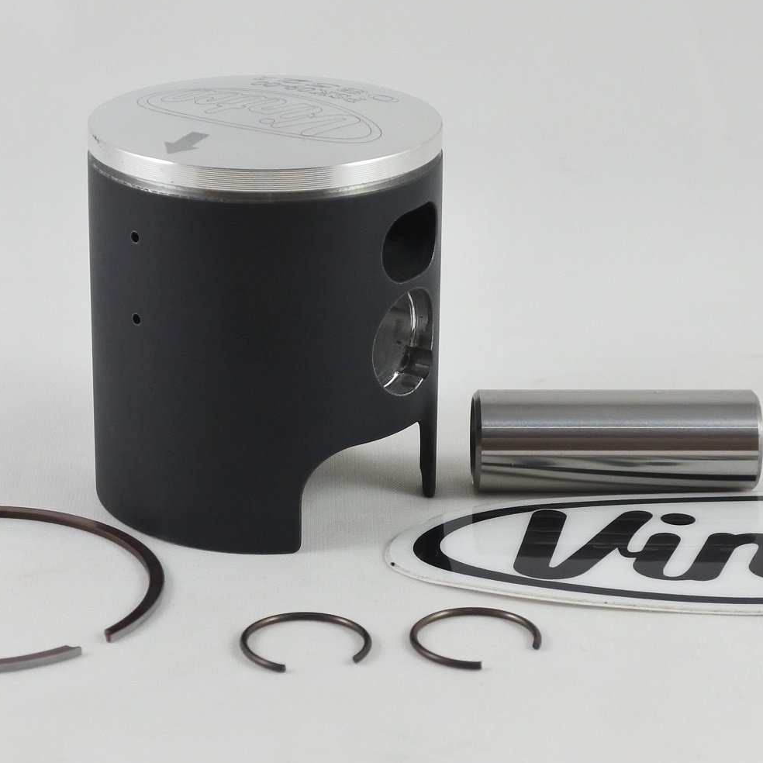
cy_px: 361
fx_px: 1646
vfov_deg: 26.1
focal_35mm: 66
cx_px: 462
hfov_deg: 26.0
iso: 400
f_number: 4.2
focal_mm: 15
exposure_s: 1/125
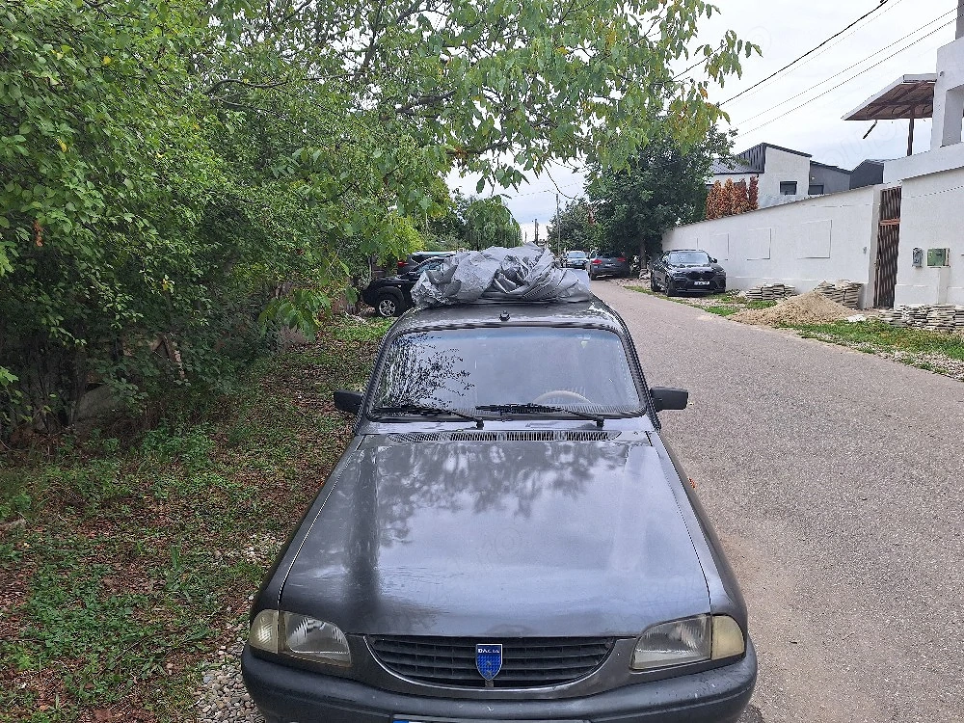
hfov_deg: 73.9
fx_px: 641
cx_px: 482
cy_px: 362
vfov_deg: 58.9
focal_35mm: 23
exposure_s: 1/323
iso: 40
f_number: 1.8
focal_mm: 5.54
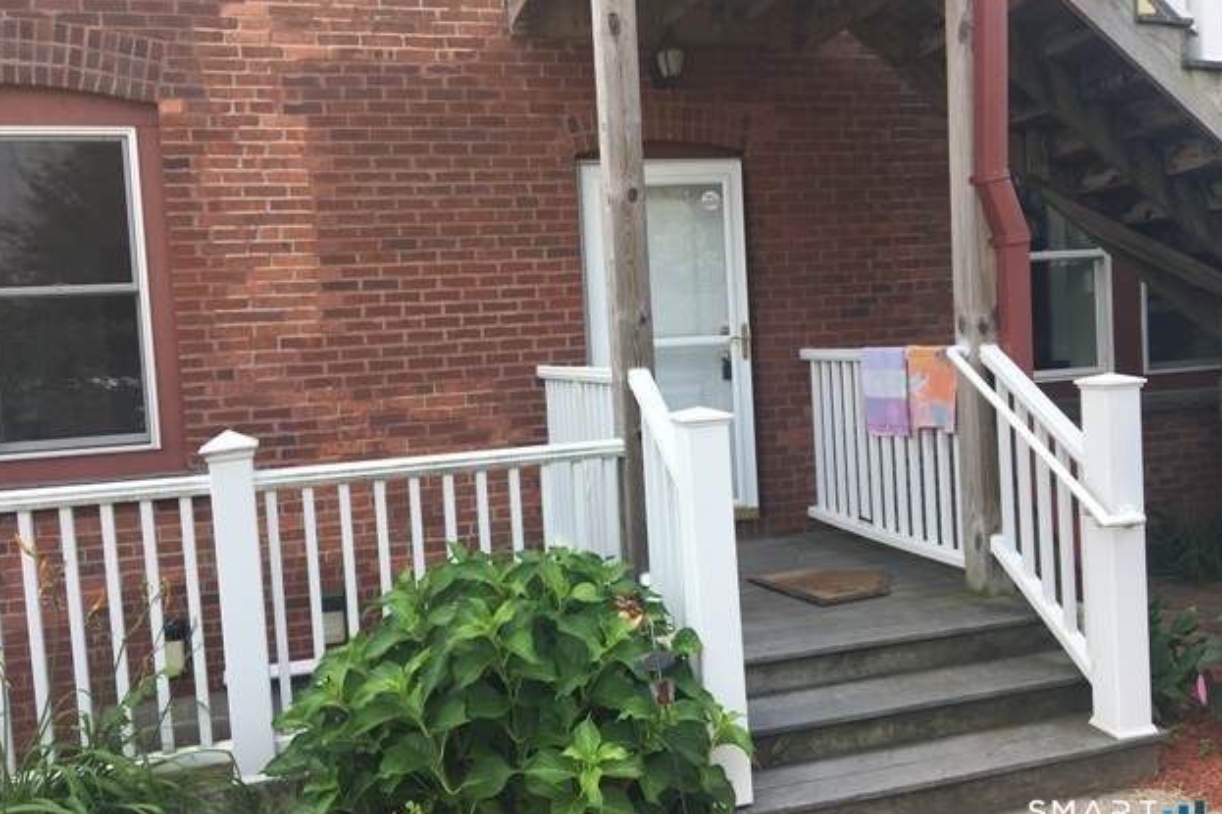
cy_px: 392
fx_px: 1052
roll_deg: +1.0
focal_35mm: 31
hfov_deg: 60.3
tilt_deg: -2.8
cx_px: 618
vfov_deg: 42.3
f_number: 2.2
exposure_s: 1/519
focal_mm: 4.15
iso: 25
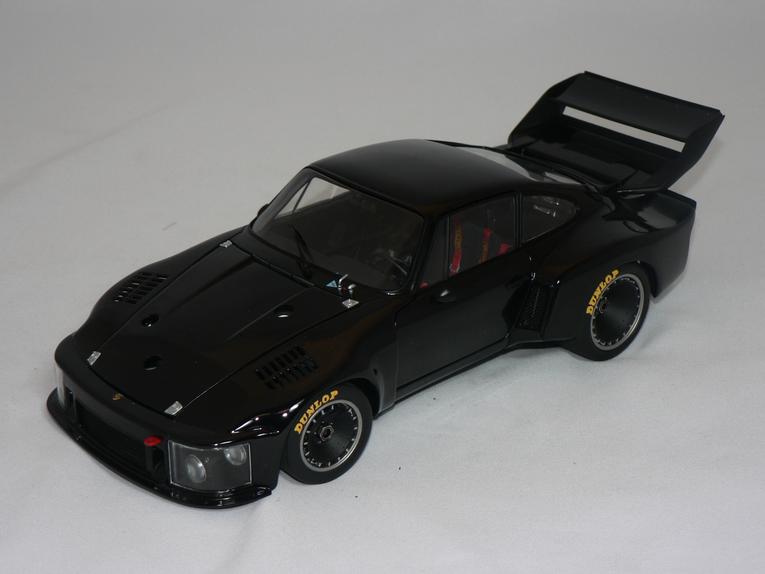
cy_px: 287
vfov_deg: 19.9
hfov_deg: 26.3
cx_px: 382
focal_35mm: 74
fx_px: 1635
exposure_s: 1/60
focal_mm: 12.4
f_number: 3.2
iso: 80
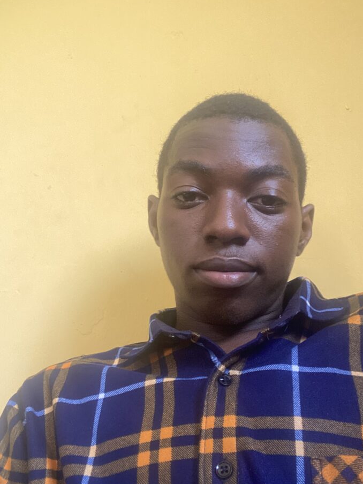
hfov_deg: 41.8
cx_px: 180
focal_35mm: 34
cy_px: 234
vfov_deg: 53.9
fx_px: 475
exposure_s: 1/35
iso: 400
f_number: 2.2
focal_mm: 2.71
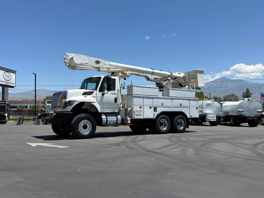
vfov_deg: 44.2
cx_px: 132
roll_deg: +1.0
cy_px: 99
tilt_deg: +2.1
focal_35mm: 32
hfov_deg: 56.8
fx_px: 244
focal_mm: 6.76
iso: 64
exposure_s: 1/4926
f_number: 1.78
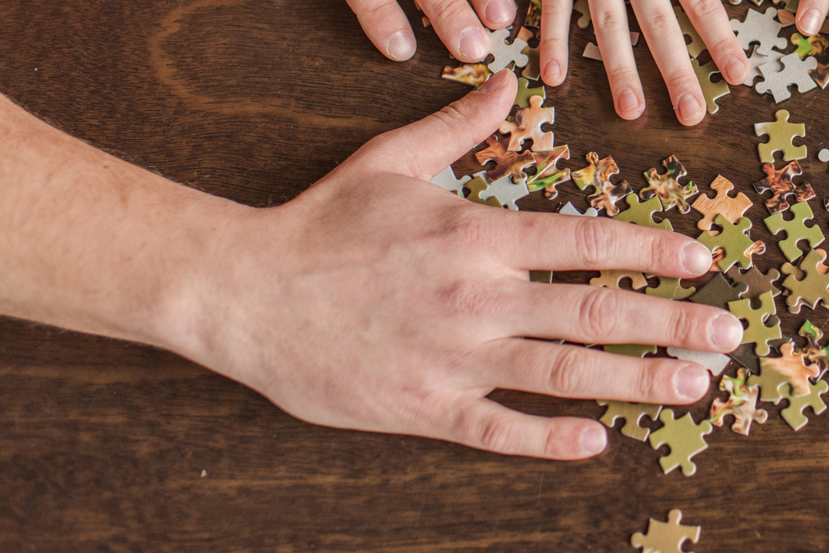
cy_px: 22
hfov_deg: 27.8
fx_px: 1590
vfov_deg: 19.3
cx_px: 798
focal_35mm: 69
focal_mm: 35
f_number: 2.2
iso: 400
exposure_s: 1/80
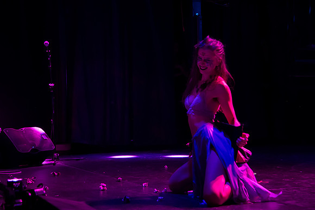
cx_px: 148
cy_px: 75
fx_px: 676
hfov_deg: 26.2
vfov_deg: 17.6
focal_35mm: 77
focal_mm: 58
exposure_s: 1/60
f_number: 4
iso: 8000
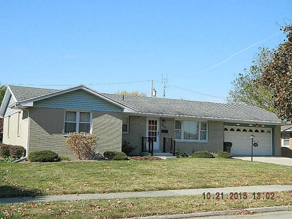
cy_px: 110
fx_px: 396
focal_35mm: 47
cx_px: 146
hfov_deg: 40.4
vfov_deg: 30.9
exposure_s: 1/800
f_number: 3.6
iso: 110
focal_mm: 8.4
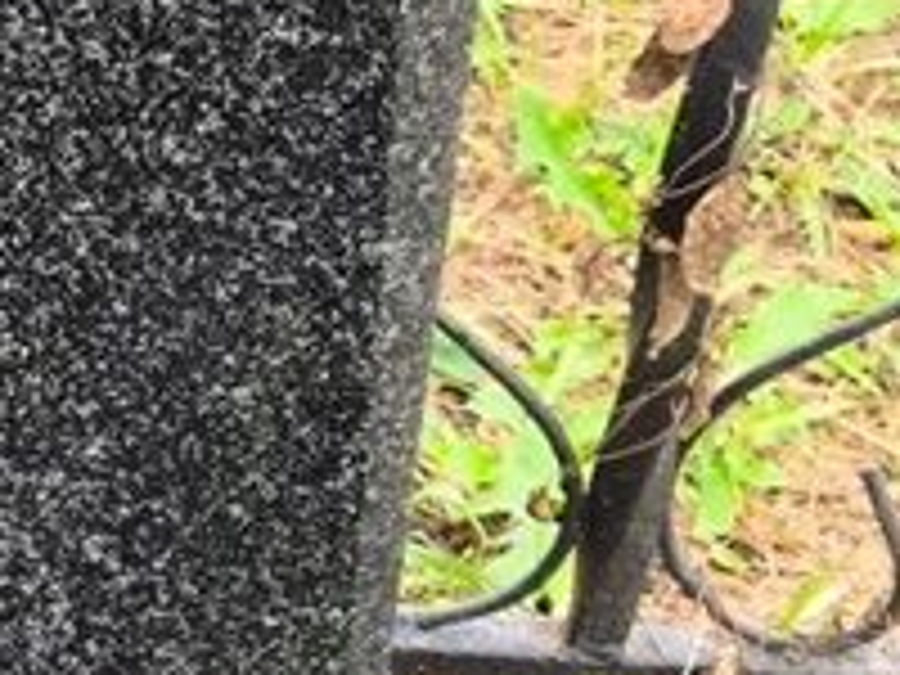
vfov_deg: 7.4
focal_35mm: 200
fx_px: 5200
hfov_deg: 9.3
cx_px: -875
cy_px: 428
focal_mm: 4.71
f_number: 1.7
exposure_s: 1/120
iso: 80
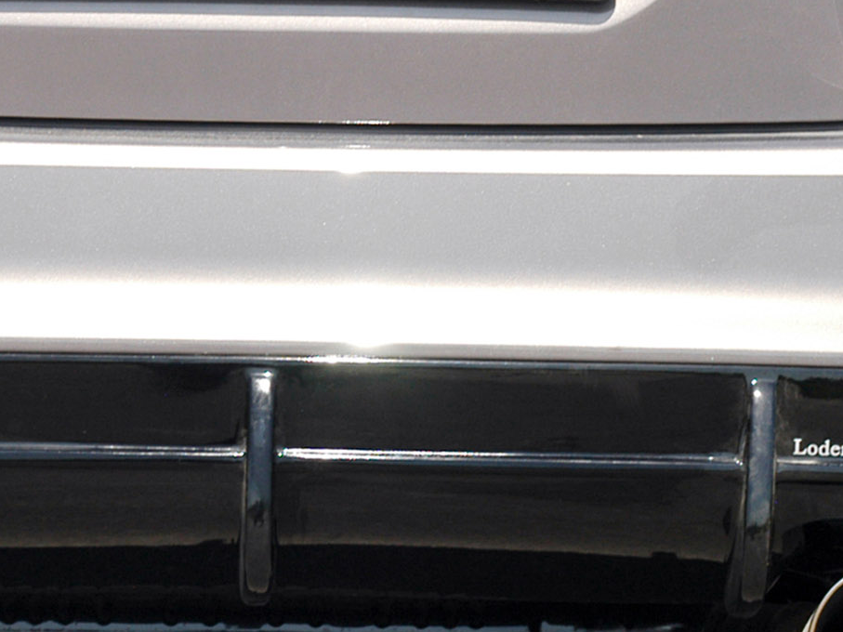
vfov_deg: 5.2
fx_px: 6964
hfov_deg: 6.9
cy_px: 494
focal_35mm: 286
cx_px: 256
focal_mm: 60
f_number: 8
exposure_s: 1/250
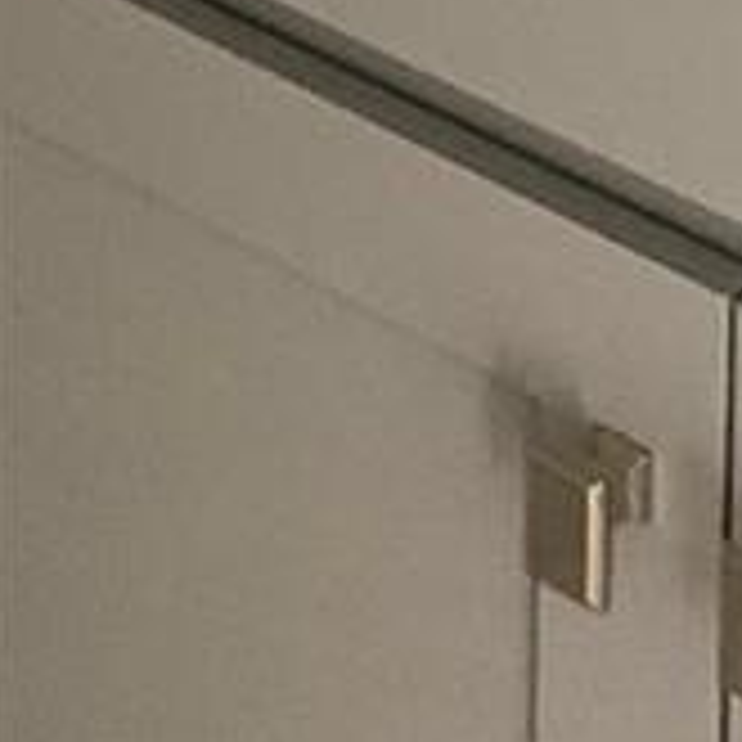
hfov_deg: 10.2
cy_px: -1691
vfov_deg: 8.3
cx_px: -328
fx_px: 4050
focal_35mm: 167
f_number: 1.8
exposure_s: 1/31
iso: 400
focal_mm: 4.25
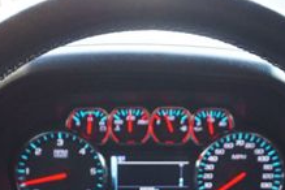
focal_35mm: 70
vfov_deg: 17.8
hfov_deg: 28.8
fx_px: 554
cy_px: 269
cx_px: 154
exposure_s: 1/60
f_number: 4
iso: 800
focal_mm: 16
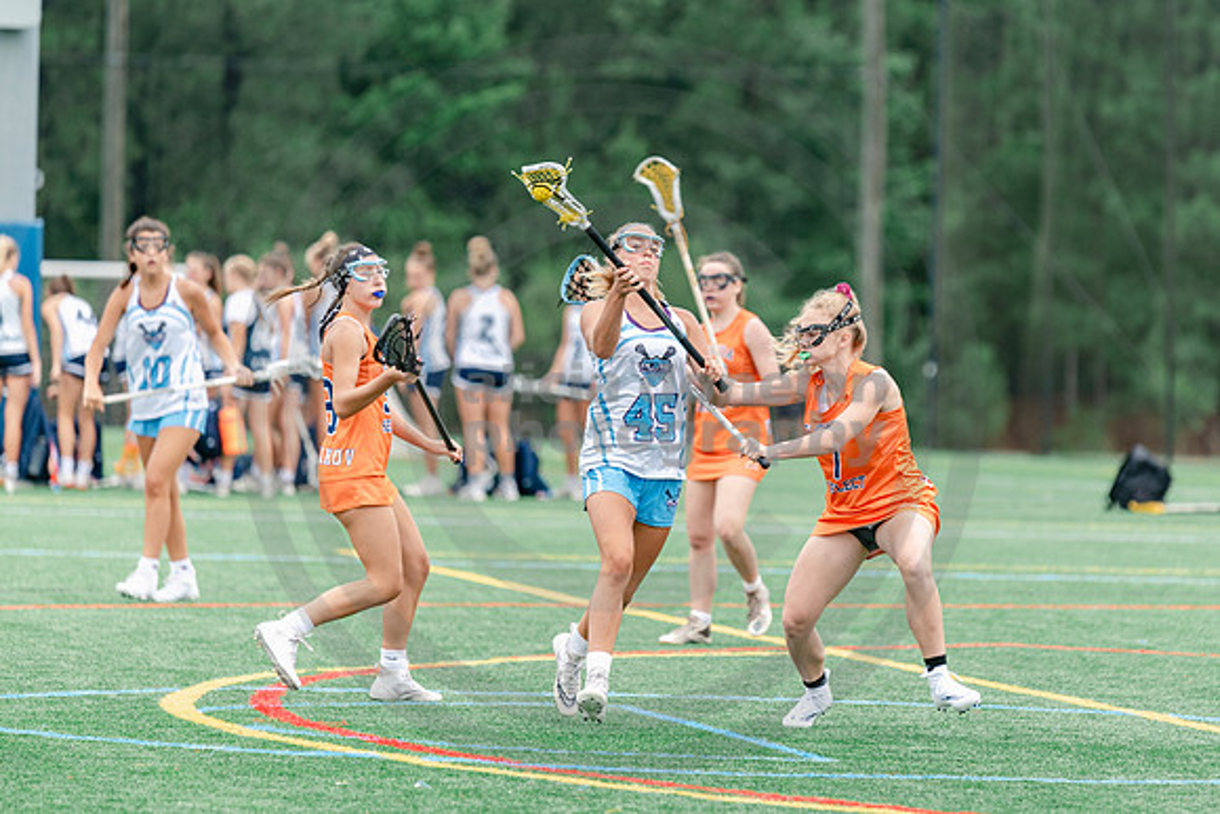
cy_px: 337
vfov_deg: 4.8
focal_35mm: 288
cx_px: 782
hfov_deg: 7.1
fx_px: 9764
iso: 250
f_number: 2.8
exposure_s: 1/500
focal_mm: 200
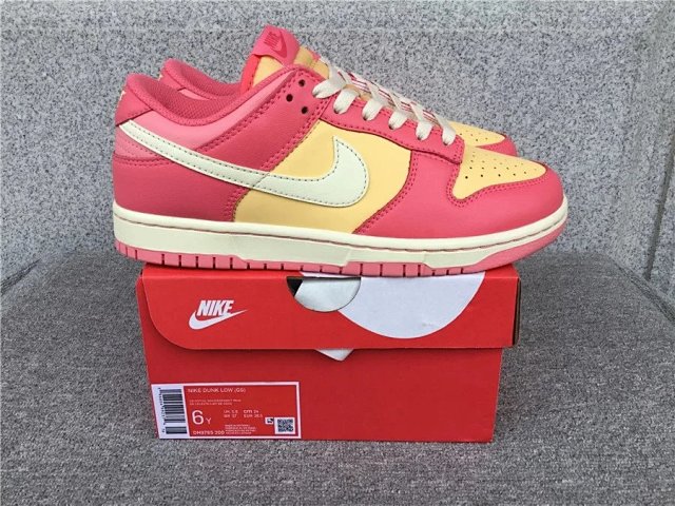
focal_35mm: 31
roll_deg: +0.4
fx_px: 604
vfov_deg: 45.4
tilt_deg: -22.0
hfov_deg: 58.4
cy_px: 253
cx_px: 338
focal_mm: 3.3
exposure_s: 1/479
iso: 25
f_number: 2.4
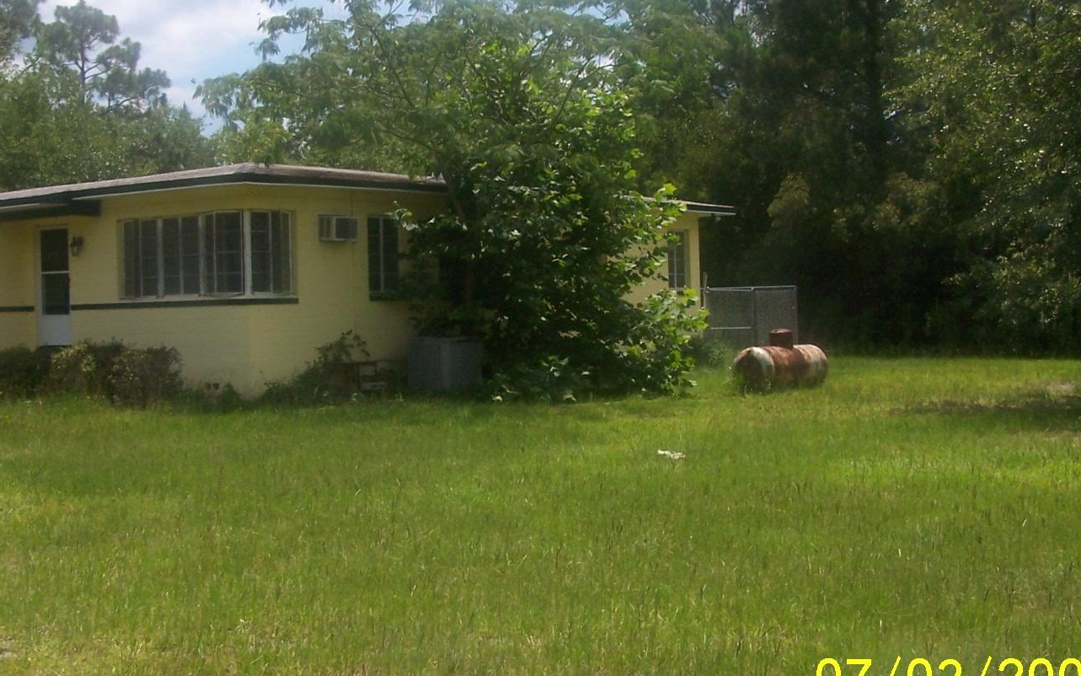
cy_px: 289
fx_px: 1532
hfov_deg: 38.8
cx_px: 500
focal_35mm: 52
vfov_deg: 24.8
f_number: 5.6
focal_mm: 6.3
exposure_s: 1/350
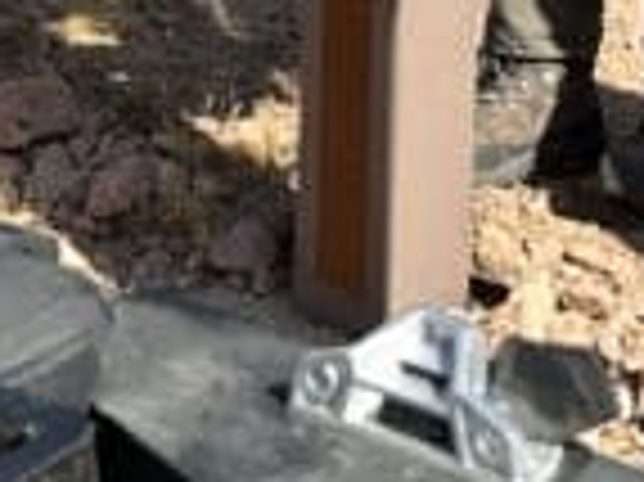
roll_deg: -1.7
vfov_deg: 8.3
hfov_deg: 11.3
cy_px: -396
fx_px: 3197
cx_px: -122
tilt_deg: -8.7
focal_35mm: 172
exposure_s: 1/3472
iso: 80
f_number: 1.78
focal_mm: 6.86
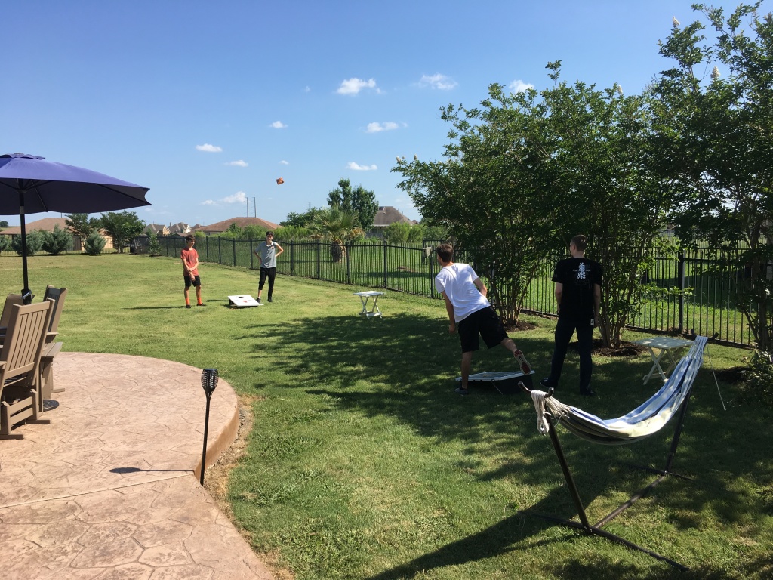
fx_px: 648
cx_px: 386
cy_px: 290
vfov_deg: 48.2
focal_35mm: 29
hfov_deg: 61.7
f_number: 2.2
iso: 25
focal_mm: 4.15
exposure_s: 1/916
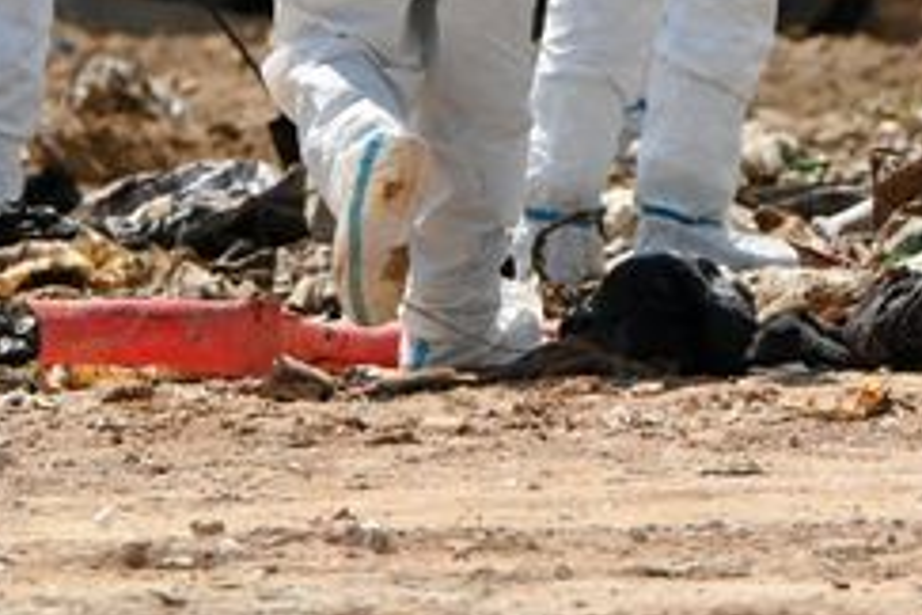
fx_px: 16697
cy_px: -552
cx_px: 1669
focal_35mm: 652
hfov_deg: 3.1
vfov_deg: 2.1
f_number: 4.5
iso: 400
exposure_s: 1/6400
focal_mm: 155
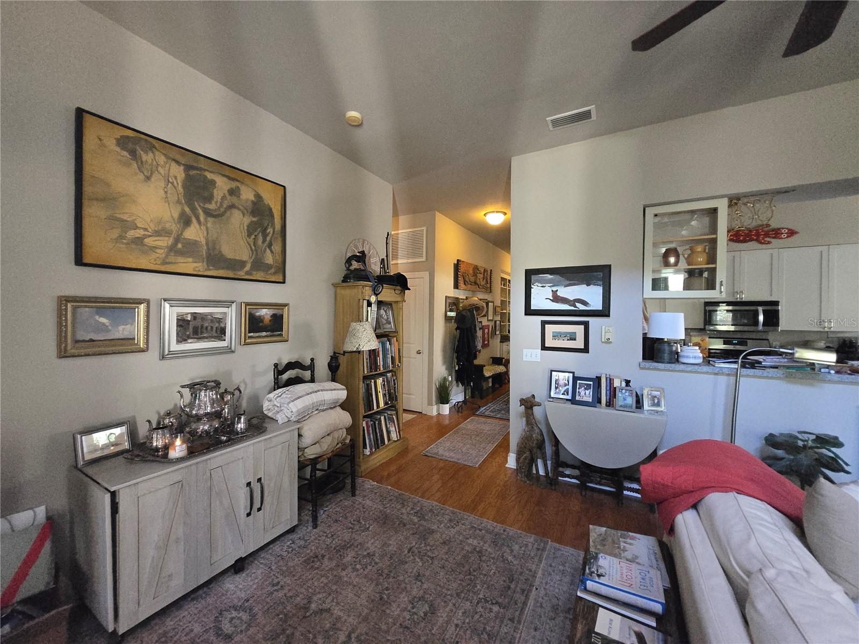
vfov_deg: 89.9
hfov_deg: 106.2
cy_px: 322
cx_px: 430
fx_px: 323
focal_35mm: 13
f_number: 2.2
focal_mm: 1.7
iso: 1600
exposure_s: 1/60
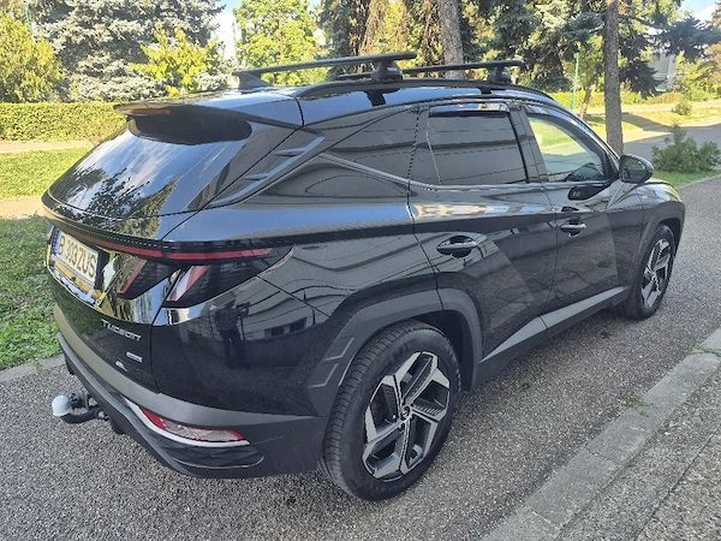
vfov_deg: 58.9
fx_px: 479
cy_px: 270
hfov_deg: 73.9
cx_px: 360
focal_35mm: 23
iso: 25
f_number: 1.8
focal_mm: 5.4
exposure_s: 1/227
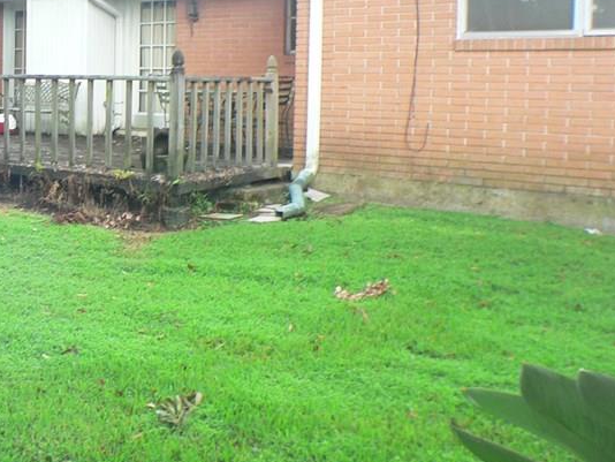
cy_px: 129
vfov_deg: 21.2
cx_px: 31
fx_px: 1226
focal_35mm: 69
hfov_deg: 26.9
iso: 100
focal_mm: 6
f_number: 2.8
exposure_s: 1/30
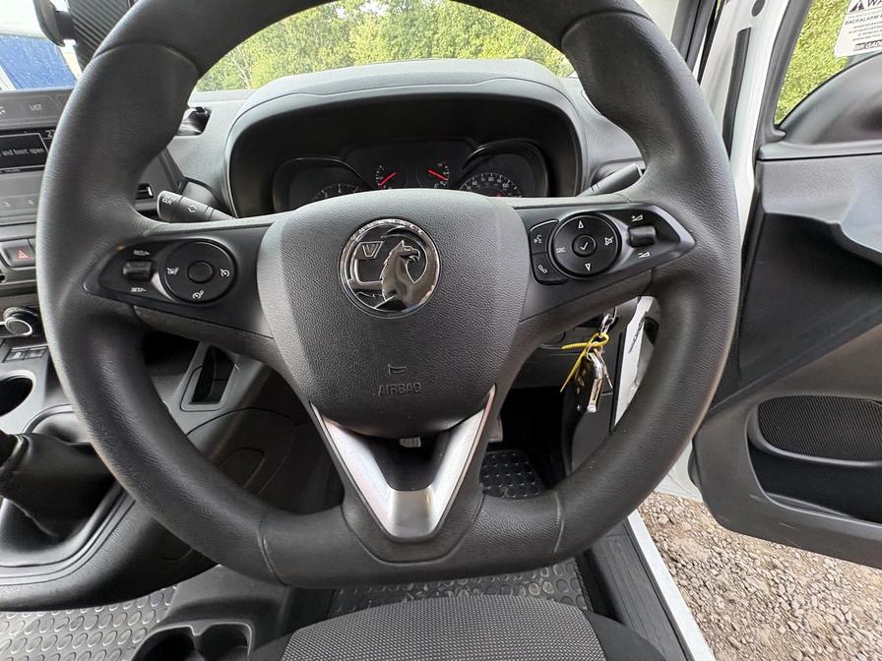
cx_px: 441
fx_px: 357
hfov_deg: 102.1
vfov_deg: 85.7
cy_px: 330
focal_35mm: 14
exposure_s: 1/130
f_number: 2.2
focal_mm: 2.22
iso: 125
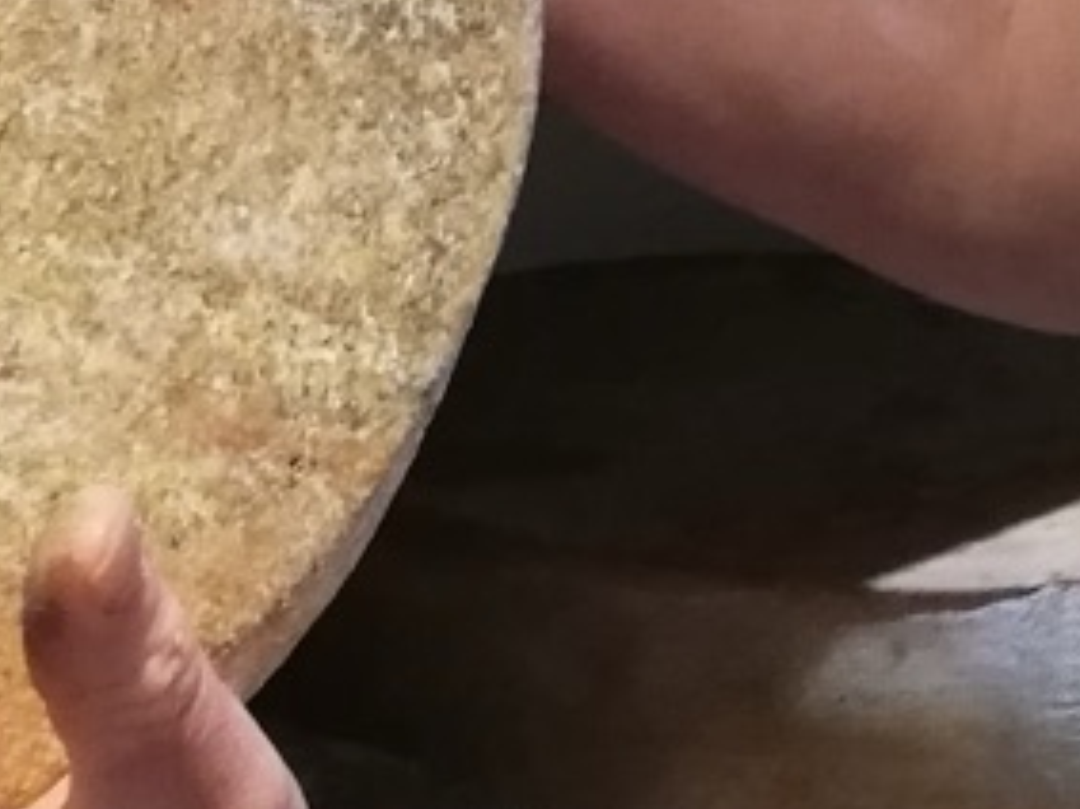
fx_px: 4584
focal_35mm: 147
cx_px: 496
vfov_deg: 9.7
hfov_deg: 13.4
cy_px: -508
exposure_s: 1/33.3
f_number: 2.2
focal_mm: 3.81
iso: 320
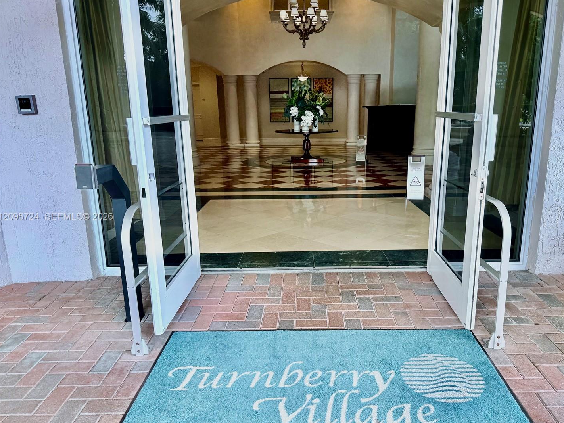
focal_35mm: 27
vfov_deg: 51.4
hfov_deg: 65.2
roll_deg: +0.5
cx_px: 307
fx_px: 440
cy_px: 217
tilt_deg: -13.5
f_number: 1.78
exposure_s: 1/121
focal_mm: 6.76
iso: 64
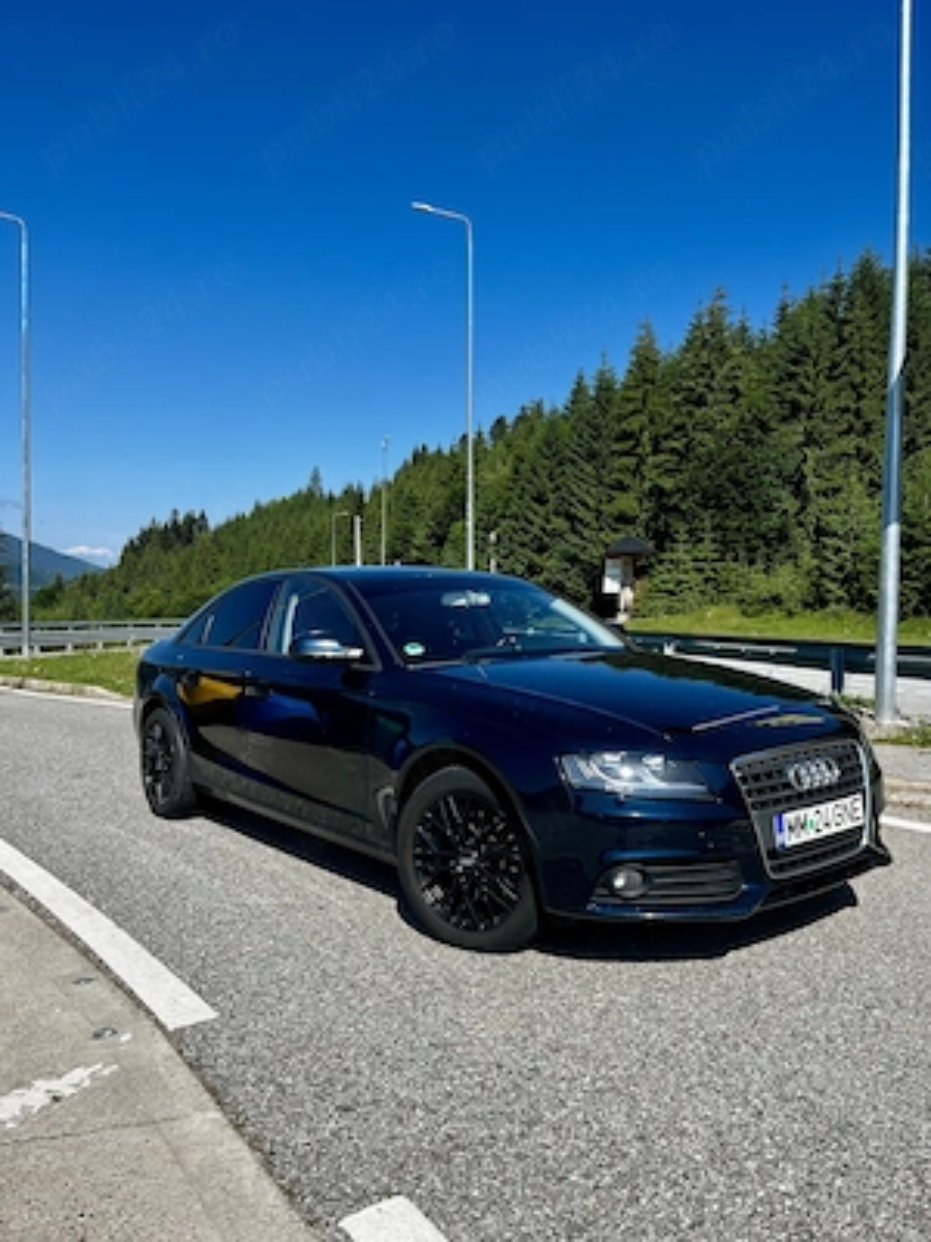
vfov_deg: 67.3
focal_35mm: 26
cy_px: 621
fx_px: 932
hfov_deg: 53.1
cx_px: 466
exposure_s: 1/2062
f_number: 1.6
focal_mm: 5.1
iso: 50
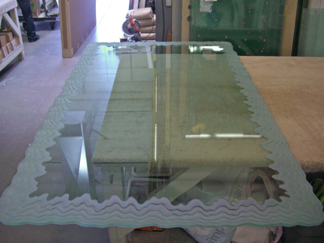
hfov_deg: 49.0
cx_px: 162
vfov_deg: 37.7
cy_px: 122
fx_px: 356
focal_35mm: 38
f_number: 2.8
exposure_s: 1/50
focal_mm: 7.9
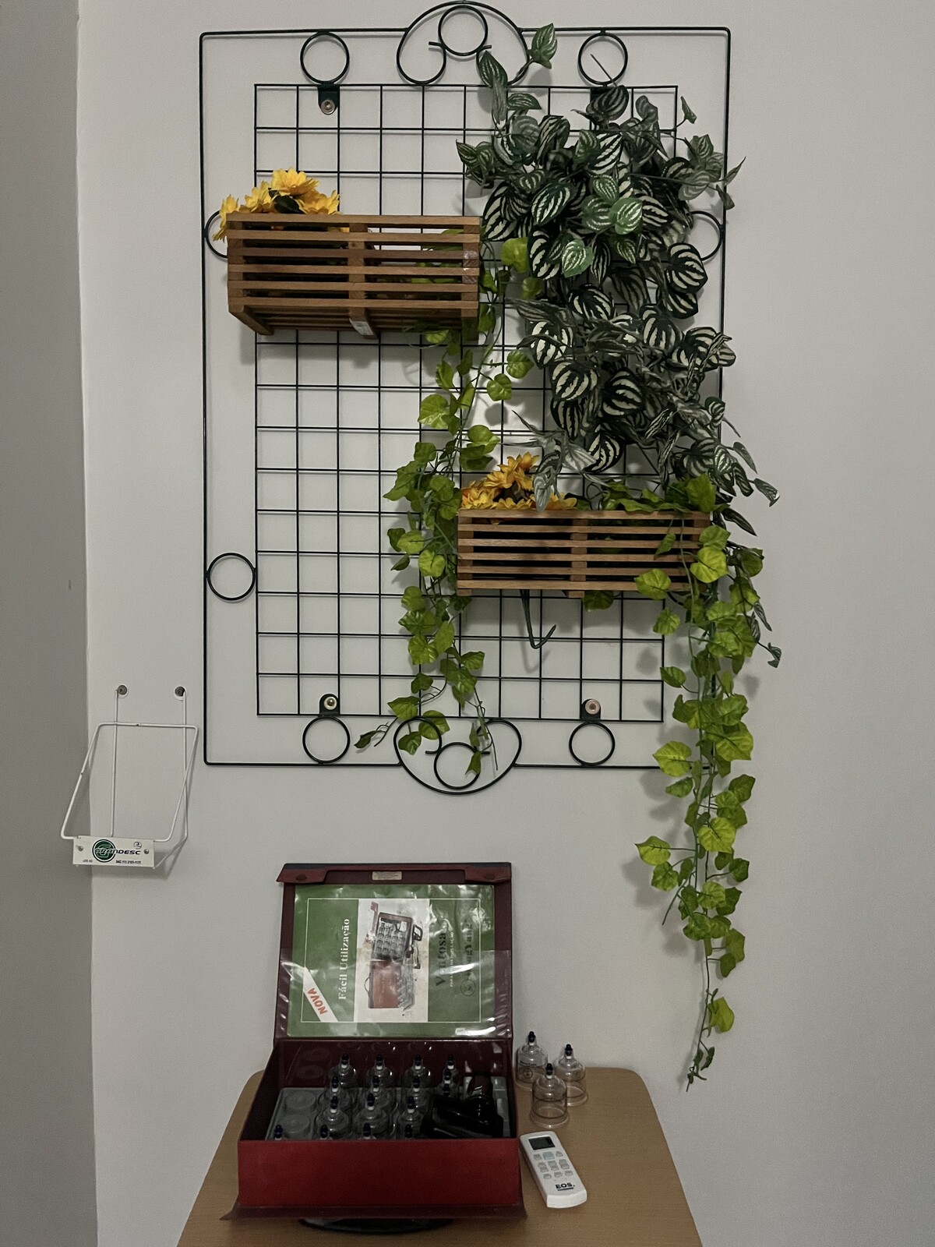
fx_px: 936
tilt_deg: -3.3
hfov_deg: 53.1
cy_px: 624
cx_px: 468
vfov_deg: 67.3
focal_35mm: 26
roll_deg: -0.9
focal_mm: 5.1
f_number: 1.6
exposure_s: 1/30
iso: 800
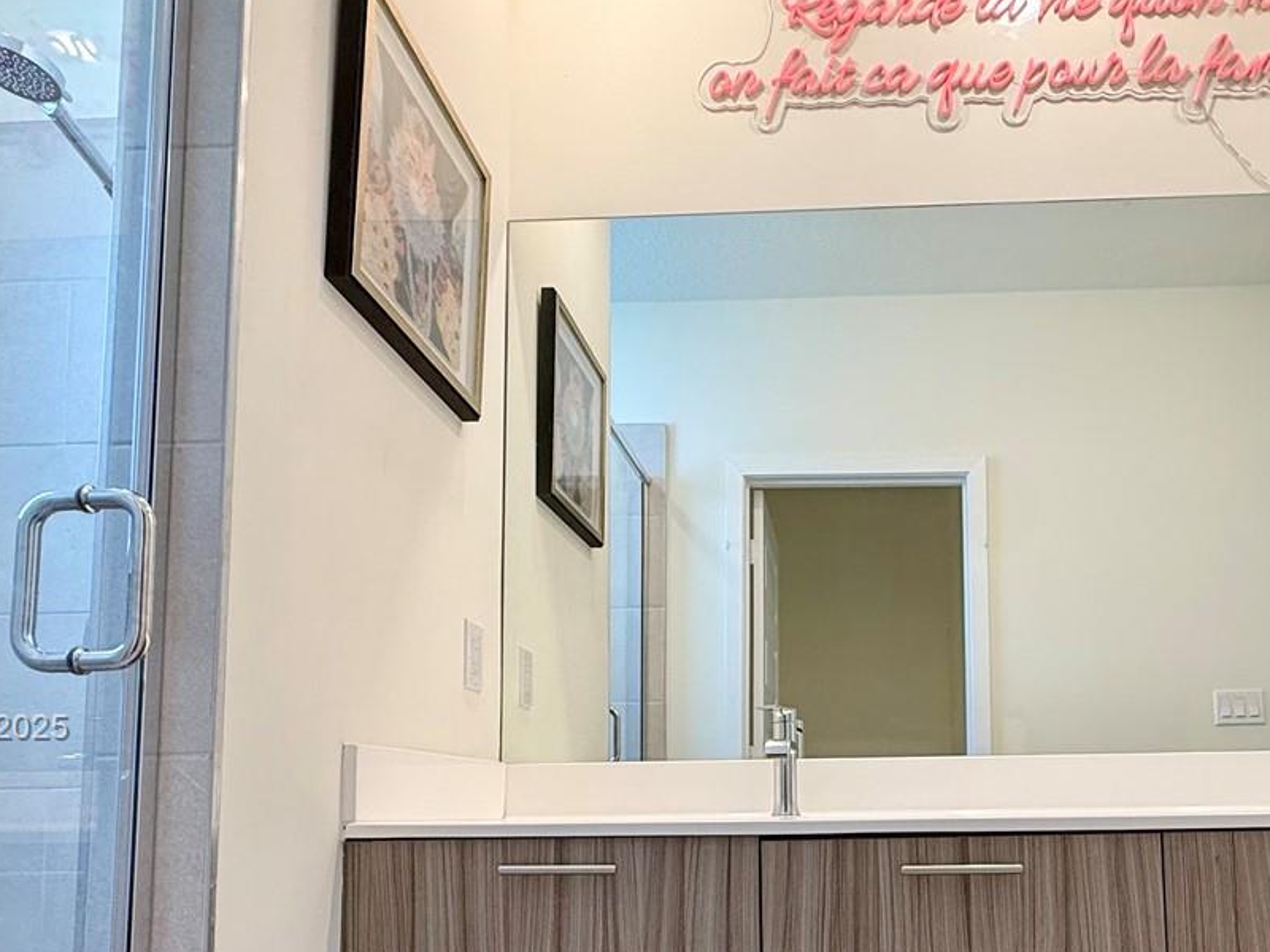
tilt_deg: +4.5
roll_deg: +0.5
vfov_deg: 47.6
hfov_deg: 62.1
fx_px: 1027
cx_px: 830
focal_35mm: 28
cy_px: 730
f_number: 2.2
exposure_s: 1/120
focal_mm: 2.22
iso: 125
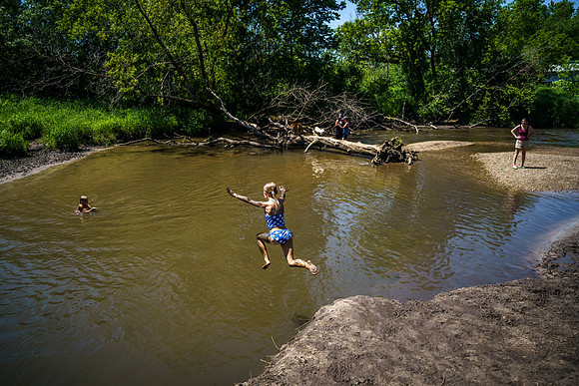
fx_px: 408
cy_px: 193
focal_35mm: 25
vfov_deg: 50.6
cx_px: 276
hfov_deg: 70.6
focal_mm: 24
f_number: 2.8
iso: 200
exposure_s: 1/2500
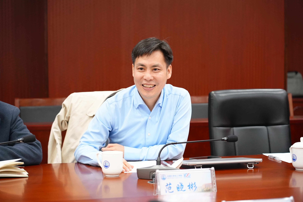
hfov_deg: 23.9
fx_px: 716
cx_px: 152
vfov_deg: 16.1
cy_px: 101
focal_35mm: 85
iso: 4000
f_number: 4
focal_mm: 85
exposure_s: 1/100
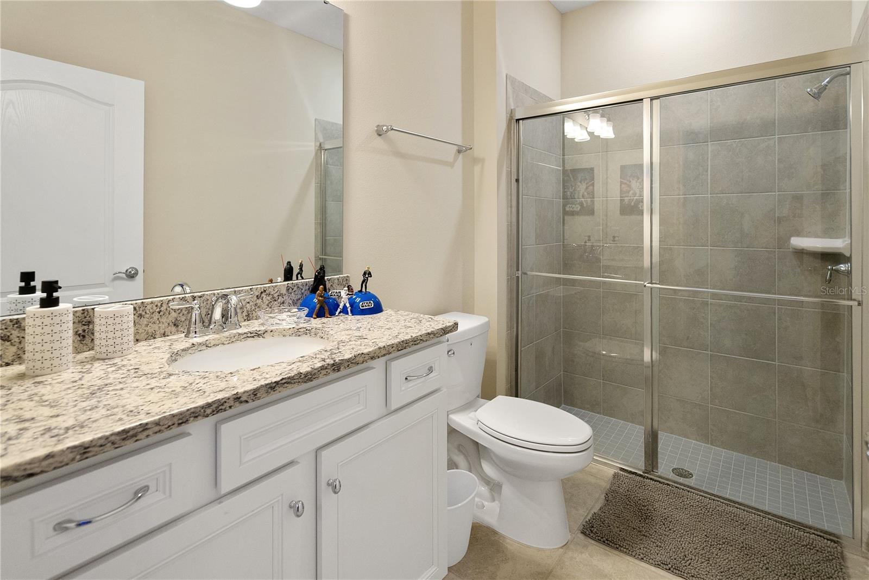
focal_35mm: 16
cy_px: 290
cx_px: 434
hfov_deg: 96.7
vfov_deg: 73.8
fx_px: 386
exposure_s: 1/160
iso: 1250
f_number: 4
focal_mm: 16
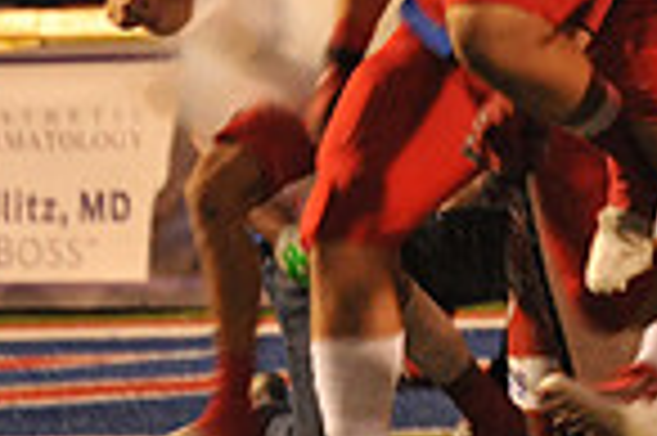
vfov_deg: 2.6
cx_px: 1094
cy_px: -193
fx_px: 9753
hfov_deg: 3.8
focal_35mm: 535
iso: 5000
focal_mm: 135
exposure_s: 1/160
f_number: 7.1
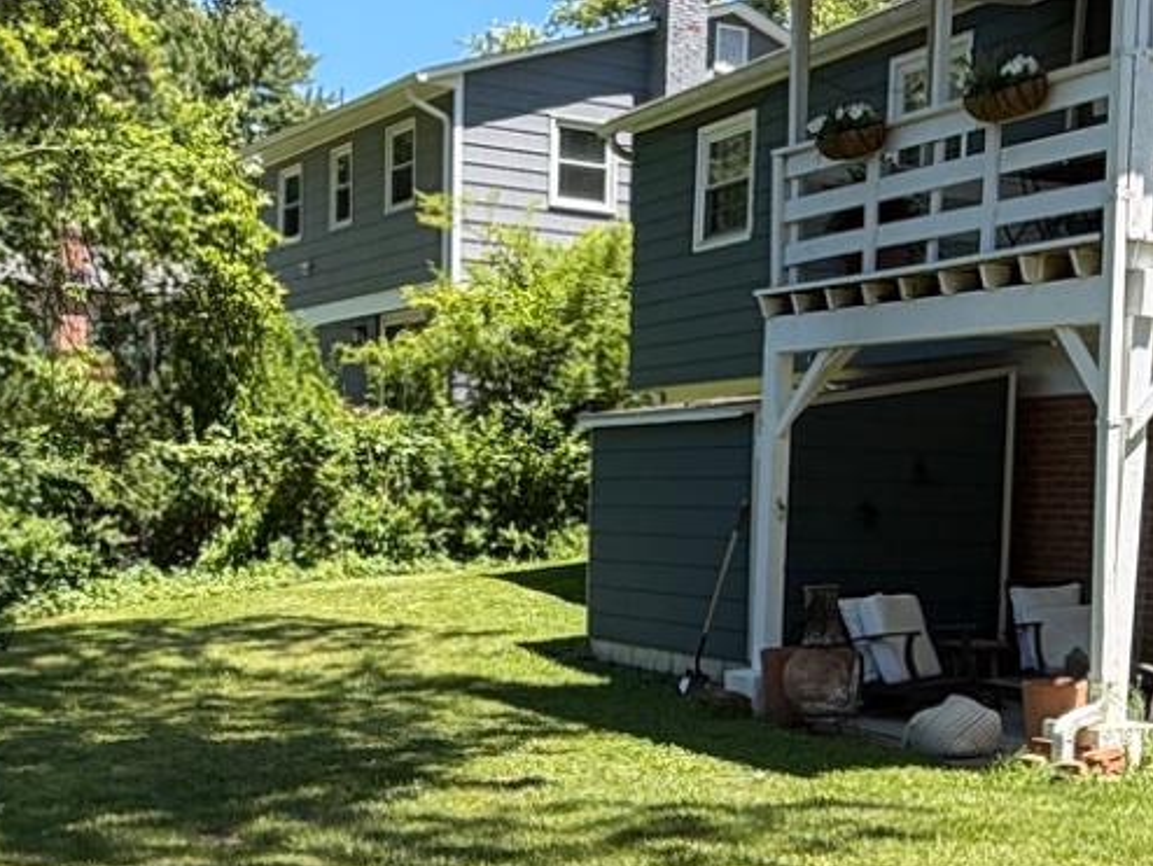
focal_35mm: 58
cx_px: 677
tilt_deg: -6.8
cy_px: 745
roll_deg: -1.3
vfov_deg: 24.7
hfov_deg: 33.1
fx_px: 1933
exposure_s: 1/510
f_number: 2.2
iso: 40
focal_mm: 2.22
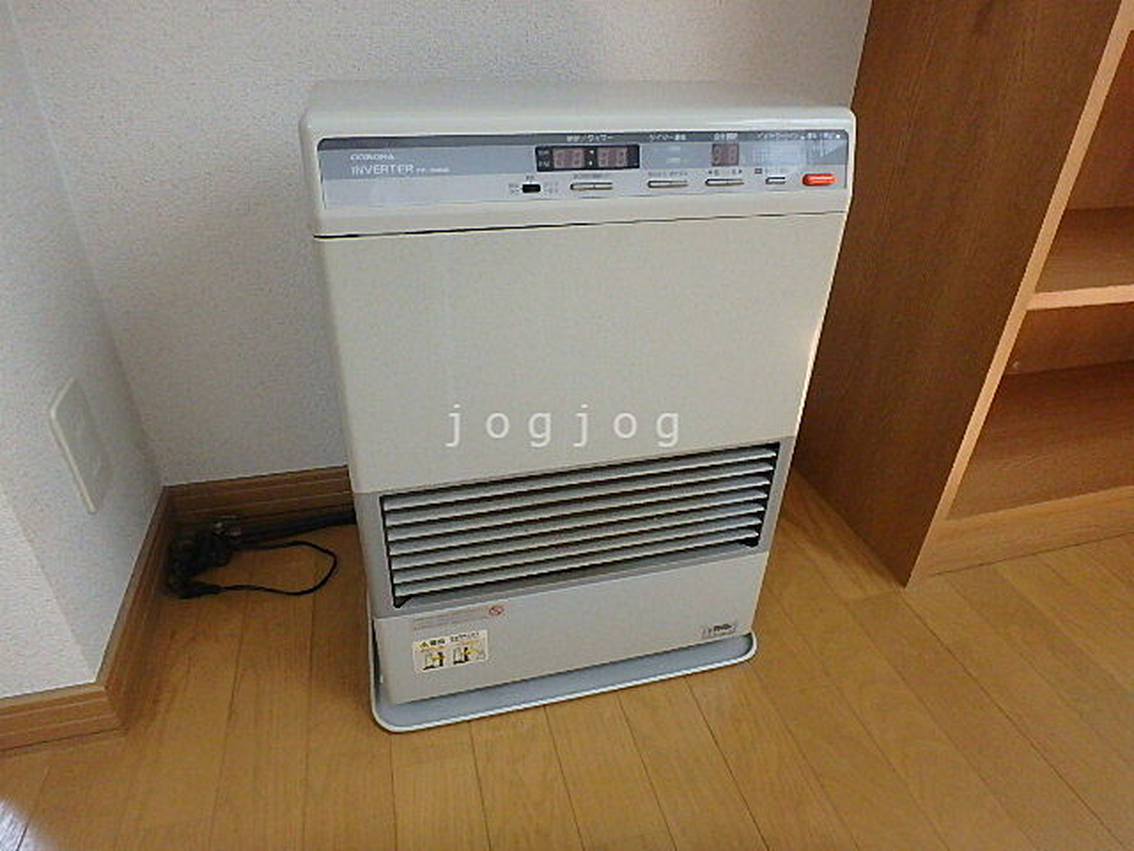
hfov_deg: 79.0
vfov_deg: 63.4
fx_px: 688
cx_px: 567
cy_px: 426
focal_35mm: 21
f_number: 3.5
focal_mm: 3.7
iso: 800
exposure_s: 1/160
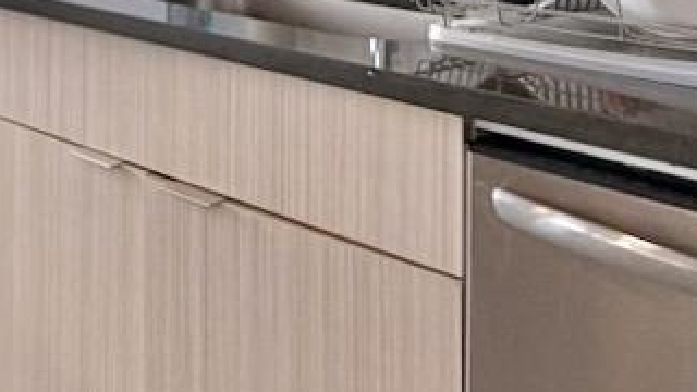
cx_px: -179
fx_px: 1127
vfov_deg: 17.3
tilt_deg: +1.2
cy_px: -240
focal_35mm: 61
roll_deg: -0.9
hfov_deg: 28.8
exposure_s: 1/131
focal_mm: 2.22
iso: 50
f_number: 2.2
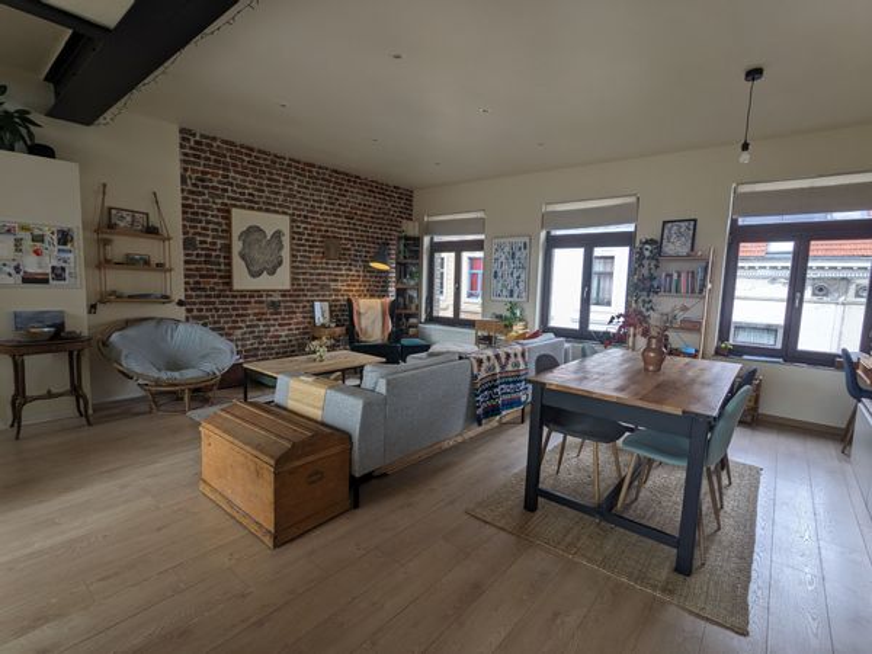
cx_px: 436
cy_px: 327
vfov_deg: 78.1
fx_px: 403
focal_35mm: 16
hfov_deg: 94.5
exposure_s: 1/104
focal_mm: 2.22
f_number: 2.2
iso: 34
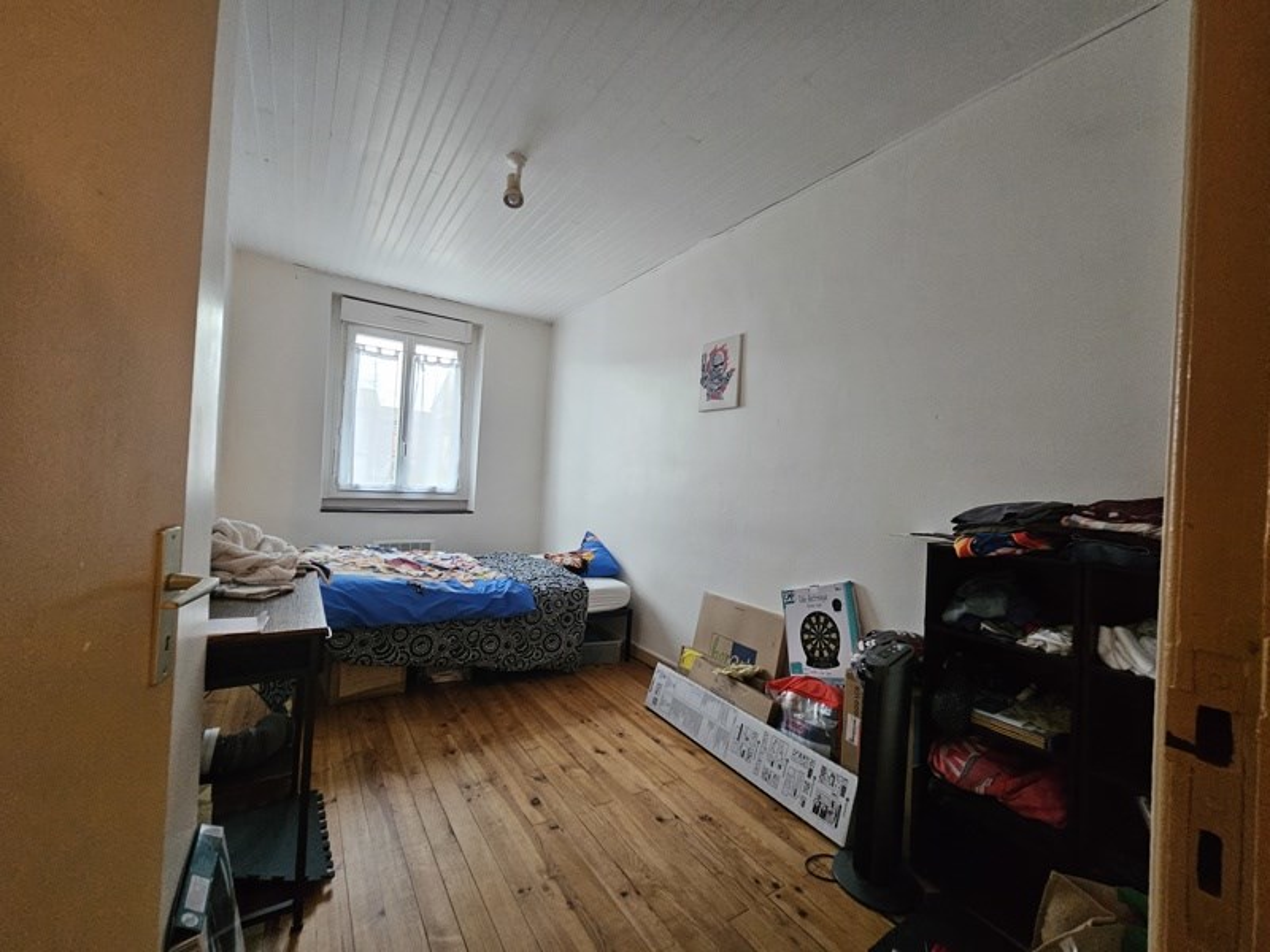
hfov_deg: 106.2
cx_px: 635
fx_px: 477
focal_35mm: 13
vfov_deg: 89.9
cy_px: 476
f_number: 2.2
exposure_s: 1/33.3
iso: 640
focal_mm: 2.2
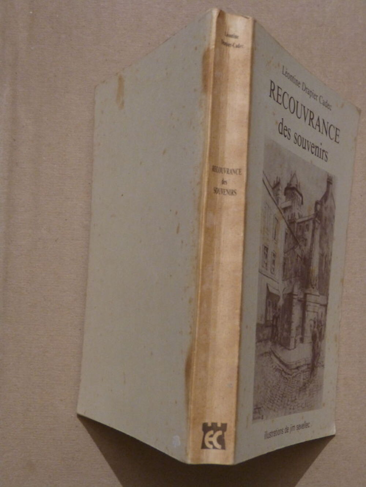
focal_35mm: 53
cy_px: 244
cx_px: 183
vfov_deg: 36.2
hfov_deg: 27.5
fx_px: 747
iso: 400
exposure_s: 1/4
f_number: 3.2
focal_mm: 9.4
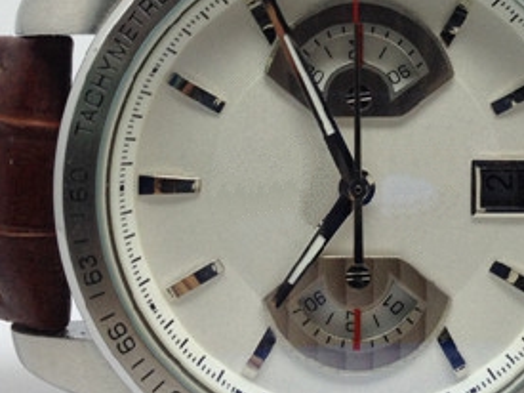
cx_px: 394
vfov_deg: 14.4
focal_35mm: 102
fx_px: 1543
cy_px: 95
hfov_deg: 19.1
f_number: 2.4
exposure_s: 1/100
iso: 64
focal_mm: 4.28
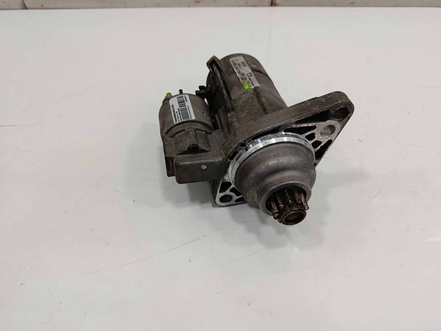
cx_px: 220
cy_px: 166
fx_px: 306
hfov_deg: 71.6
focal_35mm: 24
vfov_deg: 56.8
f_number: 1.7
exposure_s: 1/100
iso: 909
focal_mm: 5.24
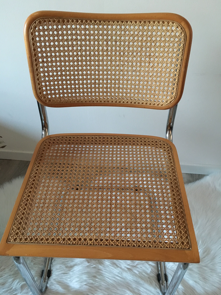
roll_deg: -1.1
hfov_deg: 48.2
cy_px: 148
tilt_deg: -42.6
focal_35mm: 29
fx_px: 247
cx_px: 110
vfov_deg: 61.7
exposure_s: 1/17
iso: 400
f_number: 2.2
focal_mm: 4.15
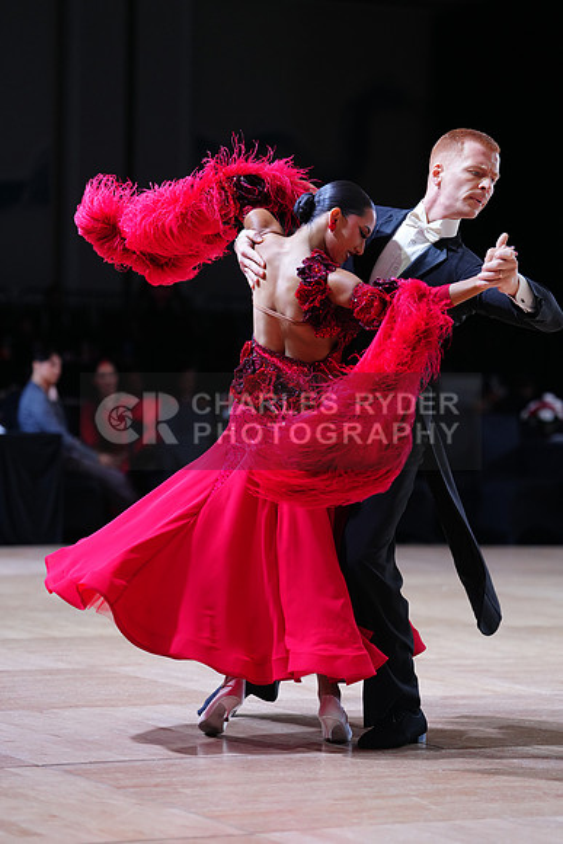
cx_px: 282
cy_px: 422
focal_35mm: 117
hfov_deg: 11.7
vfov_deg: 17.5
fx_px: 2743
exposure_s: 1/500
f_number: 2.8
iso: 1000
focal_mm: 117
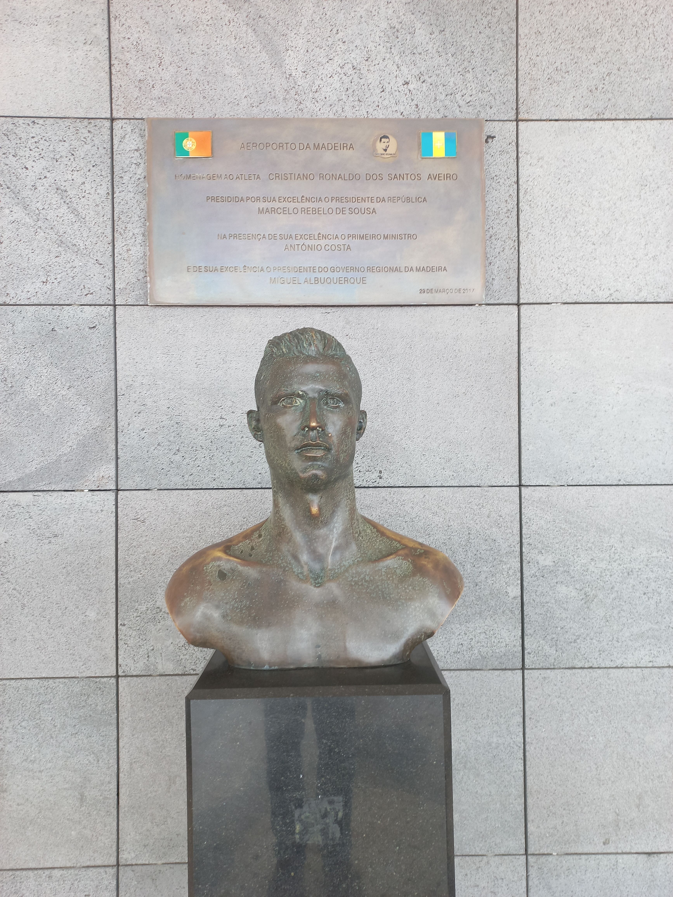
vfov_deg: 69.4
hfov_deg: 54.9
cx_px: 336
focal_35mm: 25
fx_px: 648
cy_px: 448
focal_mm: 4.6
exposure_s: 1/50
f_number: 1.8
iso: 50
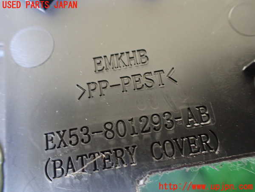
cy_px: 96
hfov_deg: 60.0
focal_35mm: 30
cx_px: 128
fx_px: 221
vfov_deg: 46.8
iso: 1000
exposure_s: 1/30
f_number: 2.3
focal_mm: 5.4
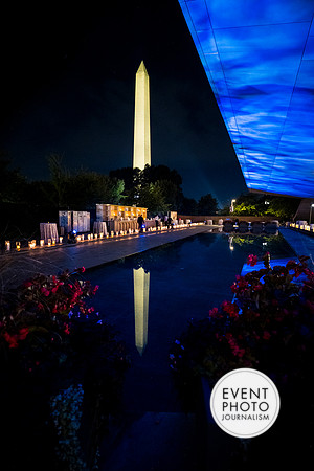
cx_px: 157
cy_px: 236
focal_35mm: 16
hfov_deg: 73.7
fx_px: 209
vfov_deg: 96.7
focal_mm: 16
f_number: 2
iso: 2000
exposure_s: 1/40
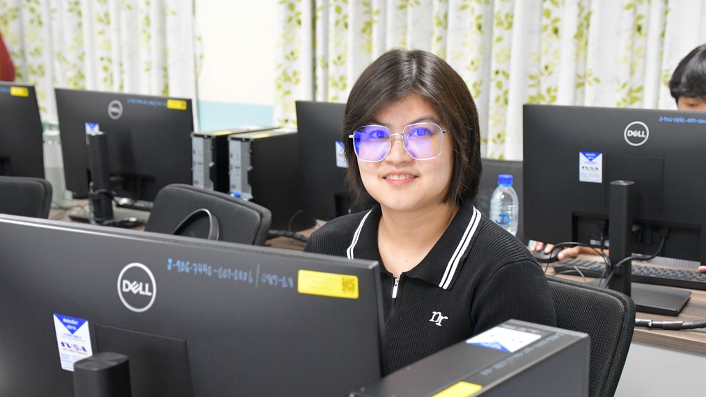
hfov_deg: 37.8
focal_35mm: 55
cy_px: 216
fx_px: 1030
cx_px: 353
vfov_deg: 21.8
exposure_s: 1/60
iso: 3600
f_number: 4.2
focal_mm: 35
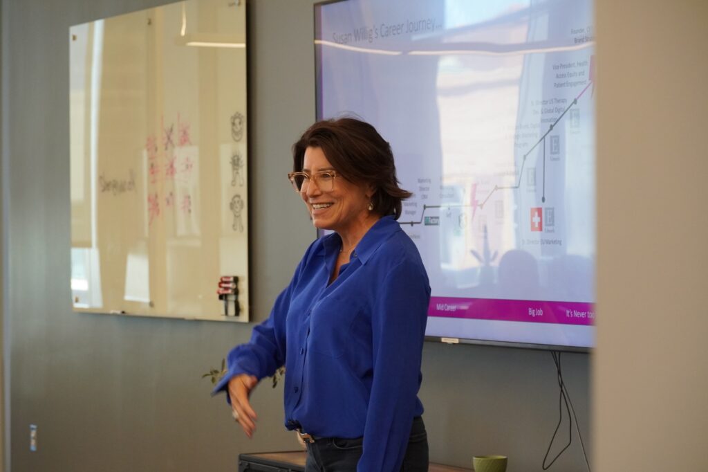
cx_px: 354
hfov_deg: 17.5
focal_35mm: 117
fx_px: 2300
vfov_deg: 11.7
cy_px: 236
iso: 2000
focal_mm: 78
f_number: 5.6
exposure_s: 1/160
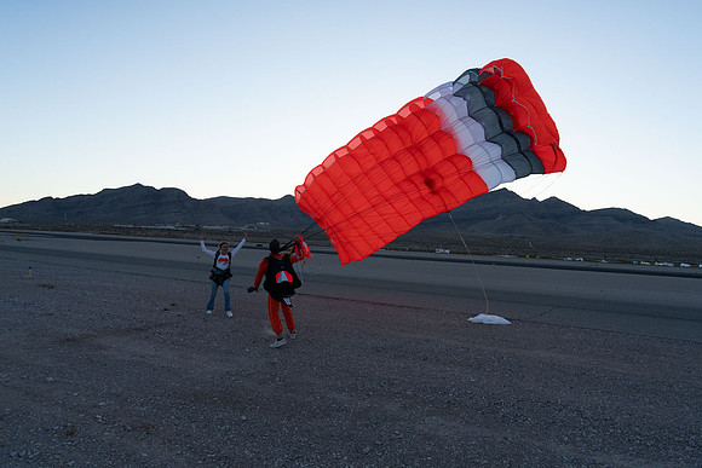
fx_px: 468
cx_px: 351
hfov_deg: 73.7
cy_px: 234
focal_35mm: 24
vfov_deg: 53.2
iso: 1250
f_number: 5.6
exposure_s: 1/2000
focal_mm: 24
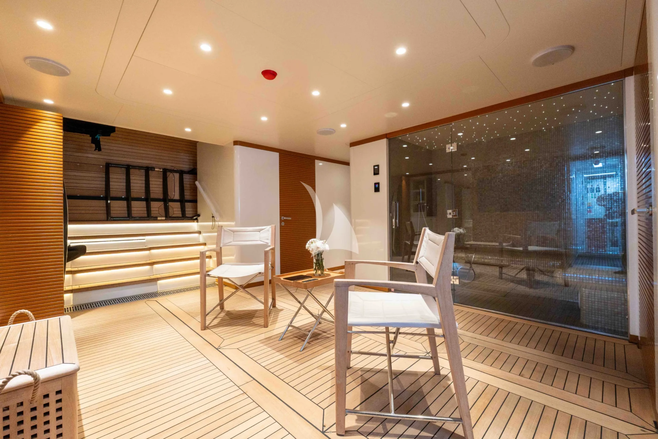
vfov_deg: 74.6
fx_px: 288
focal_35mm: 16
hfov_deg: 97.6
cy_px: 220
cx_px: 329
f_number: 8
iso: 320
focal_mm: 10.5
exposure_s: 1/30
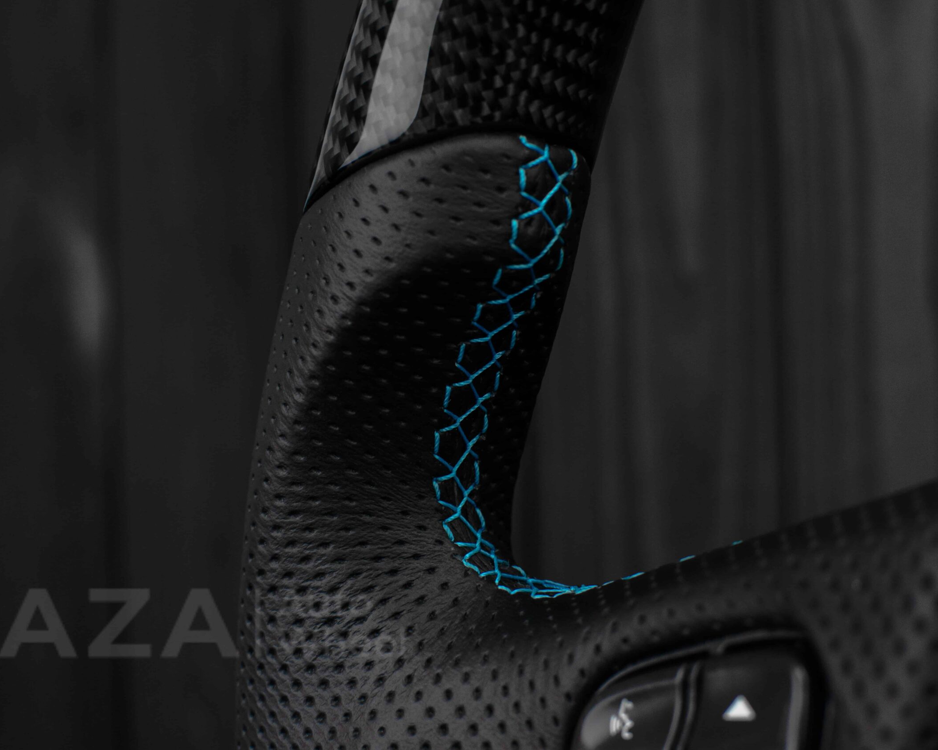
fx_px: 1654
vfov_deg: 25.6
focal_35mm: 60
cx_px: 498
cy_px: 373
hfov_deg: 31.7
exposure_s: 1/125
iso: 500
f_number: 6.3
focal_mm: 35
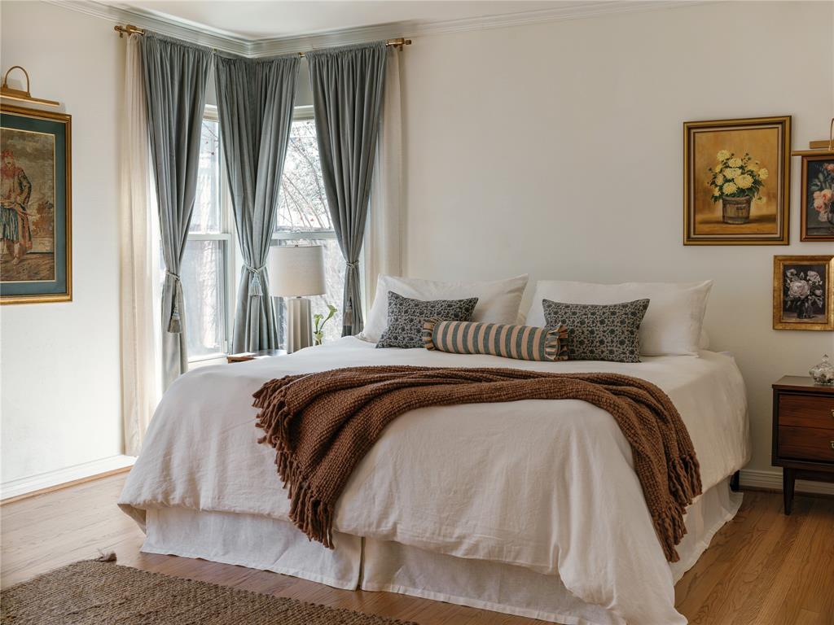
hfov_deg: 46.8
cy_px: 312
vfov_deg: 36.0
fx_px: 964
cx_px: 417
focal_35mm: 40
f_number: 9
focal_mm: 50
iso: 500
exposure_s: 1/10
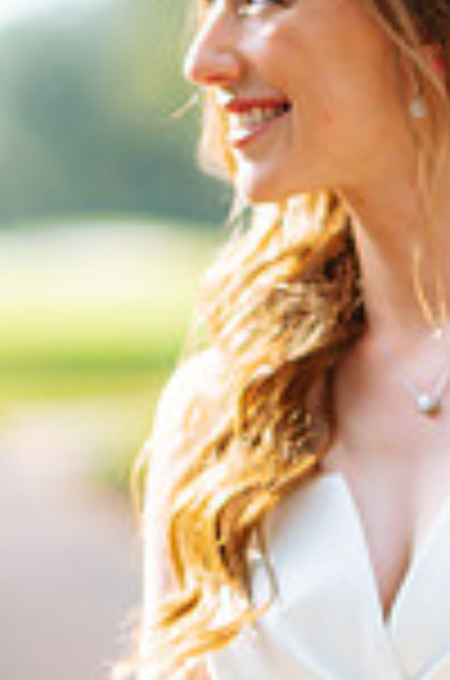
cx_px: 538
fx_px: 4765
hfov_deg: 5.4
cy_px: 842
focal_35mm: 253
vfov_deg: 8.1
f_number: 2
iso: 100
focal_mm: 85
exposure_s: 1/2500
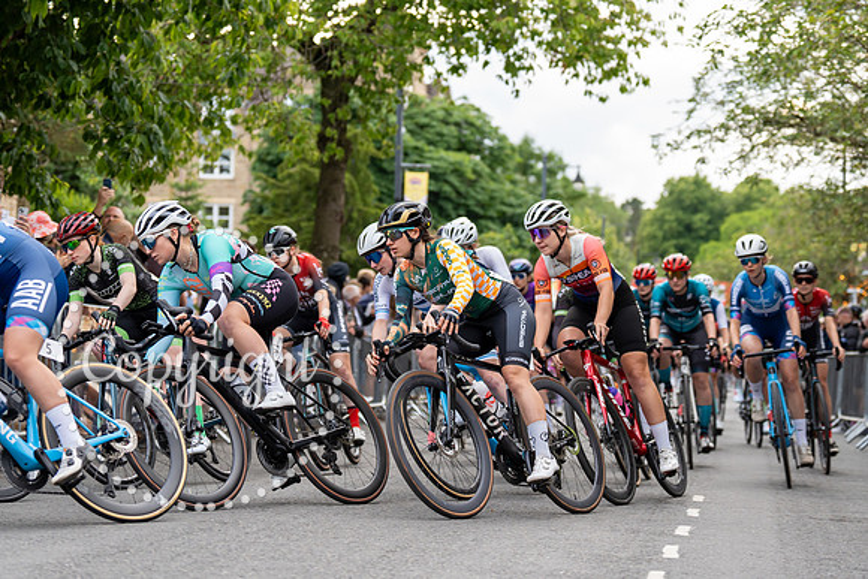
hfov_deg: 23.3
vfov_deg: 15.7
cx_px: 445
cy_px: 218
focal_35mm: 87
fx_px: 2102
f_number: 2.8
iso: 500
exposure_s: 1/500
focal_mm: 70
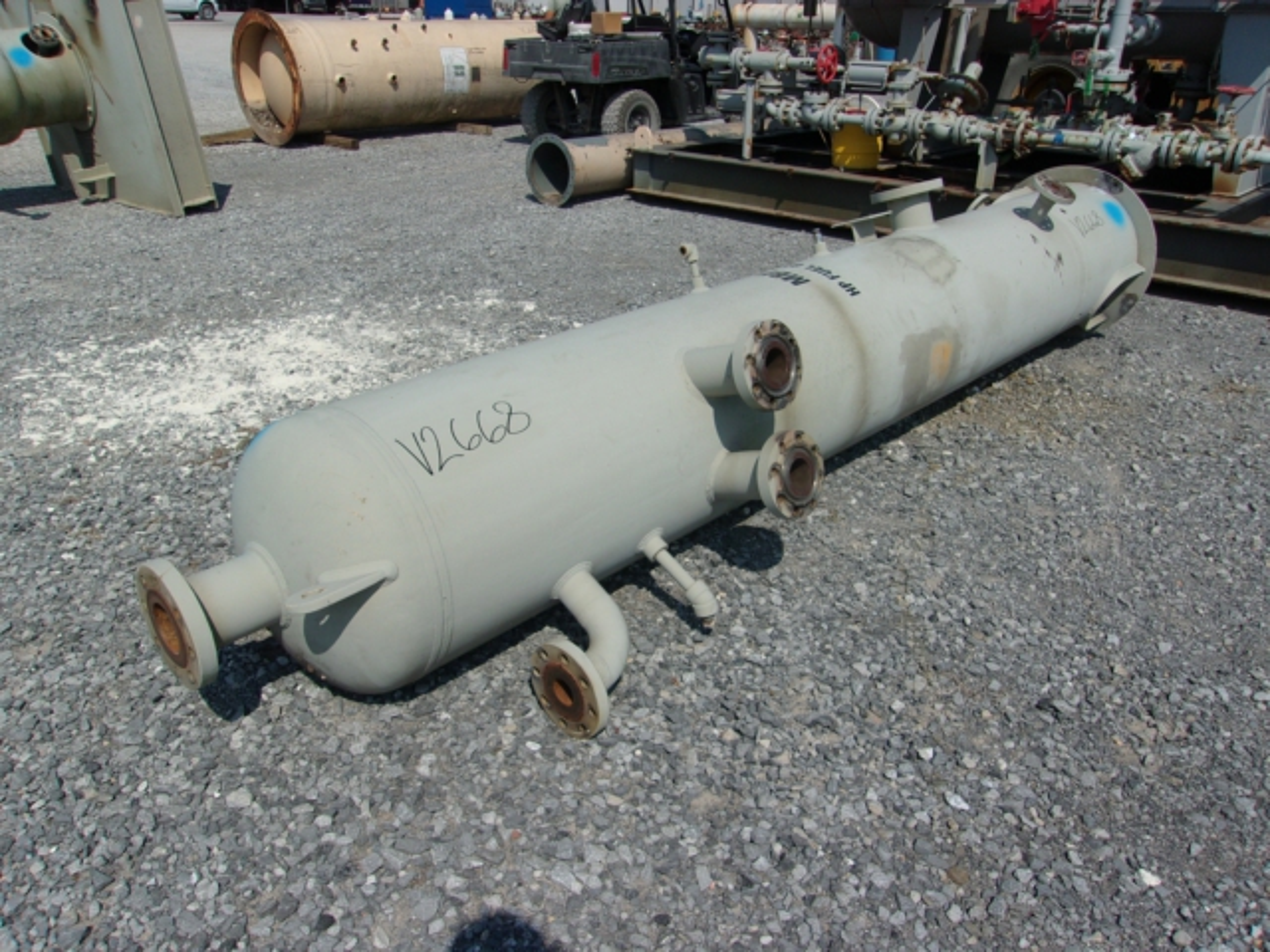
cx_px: 635
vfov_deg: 51.4
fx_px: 991
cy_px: 476
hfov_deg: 65.3
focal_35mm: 27
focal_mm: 4.9
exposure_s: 1/280
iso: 80
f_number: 10.4
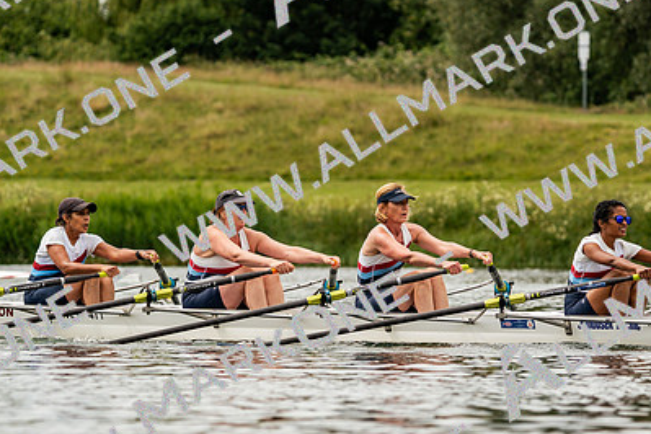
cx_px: 361
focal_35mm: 390
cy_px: 267
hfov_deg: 5.3
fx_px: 7052
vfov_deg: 3.5
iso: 250
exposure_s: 1/2000
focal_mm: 268
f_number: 6.3
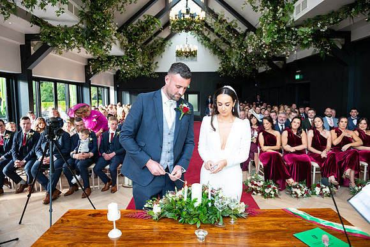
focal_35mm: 24
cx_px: 185
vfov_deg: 53.2
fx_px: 247
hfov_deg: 73.7
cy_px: 124
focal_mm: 24
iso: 640
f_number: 3.5
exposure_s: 1/160
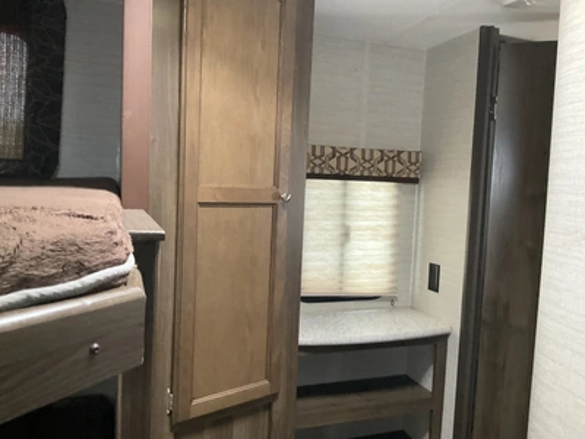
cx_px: 292
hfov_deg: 61.7
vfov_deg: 48.2
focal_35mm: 29
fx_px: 490
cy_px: 220
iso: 250
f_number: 1.8
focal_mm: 3
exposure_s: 1/60
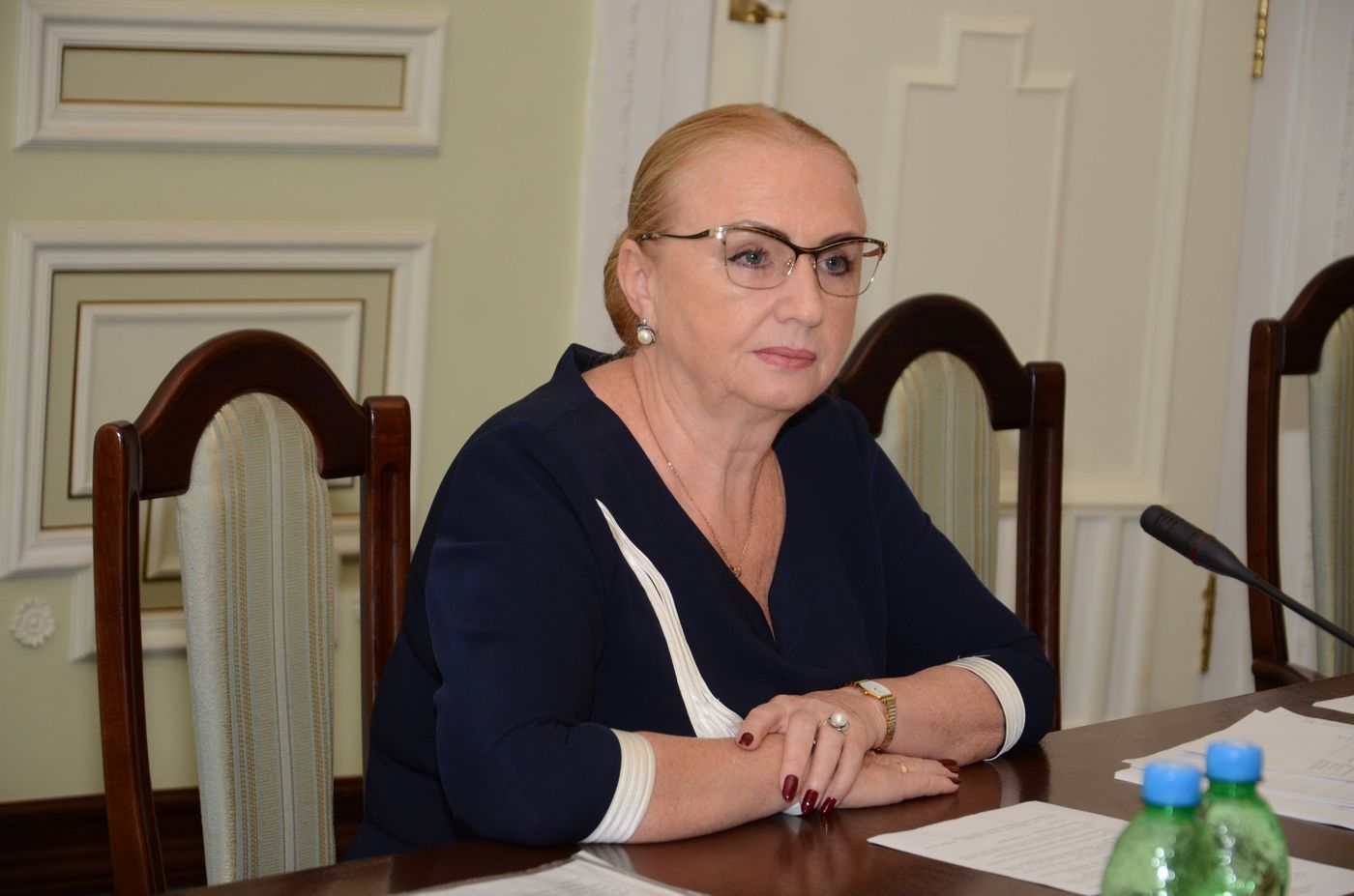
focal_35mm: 105
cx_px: 677
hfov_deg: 19.5
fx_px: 3941
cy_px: 448
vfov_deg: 13.0
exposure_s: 1/200
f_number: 5.3
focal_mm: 70
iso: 800
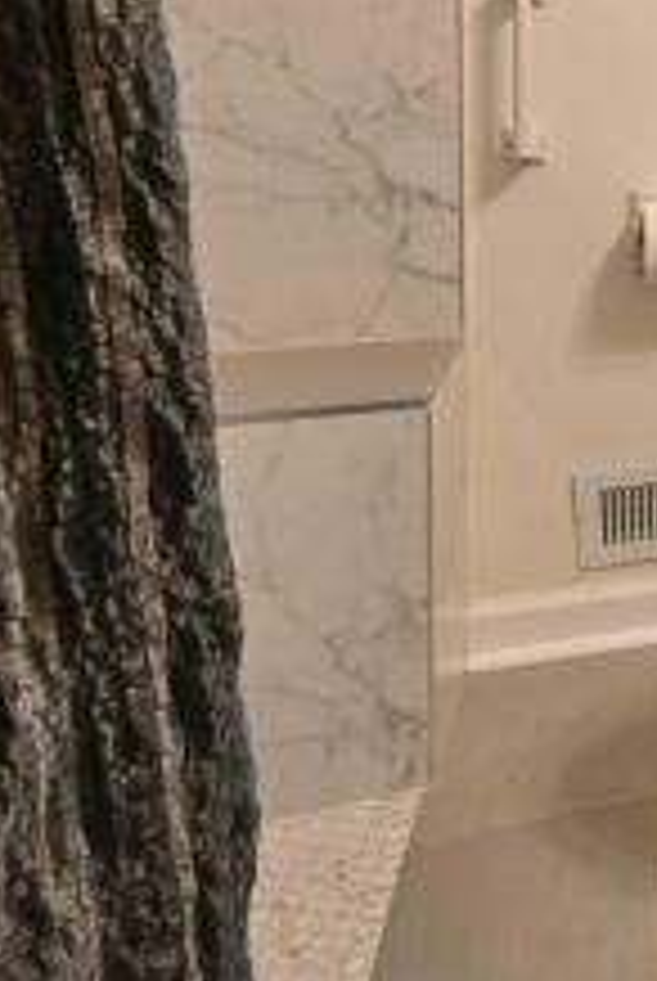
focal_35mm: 48
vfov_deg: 37.1
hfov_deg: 21.5
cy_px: 20
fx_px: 1310
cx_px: 1084
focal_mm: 14
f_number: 5
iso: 1000
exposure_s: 1/50
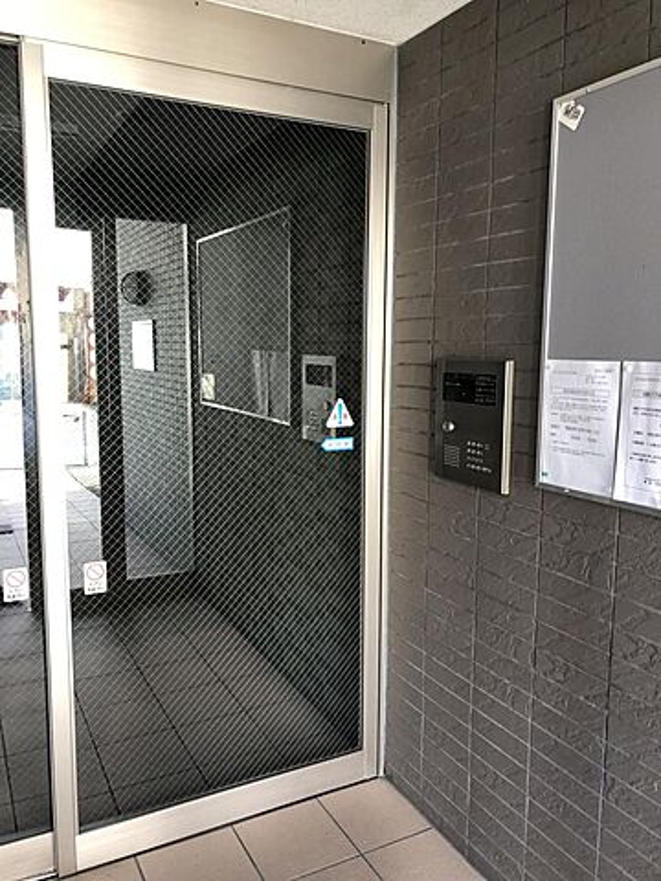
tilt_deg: -6.7
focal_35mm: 28
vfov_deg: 63.4
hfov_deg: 49.7
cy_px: 440
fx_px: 713
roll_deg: -1.8
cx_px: 330
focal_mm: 3.99
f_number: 1.8
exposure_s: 1/20
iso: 40
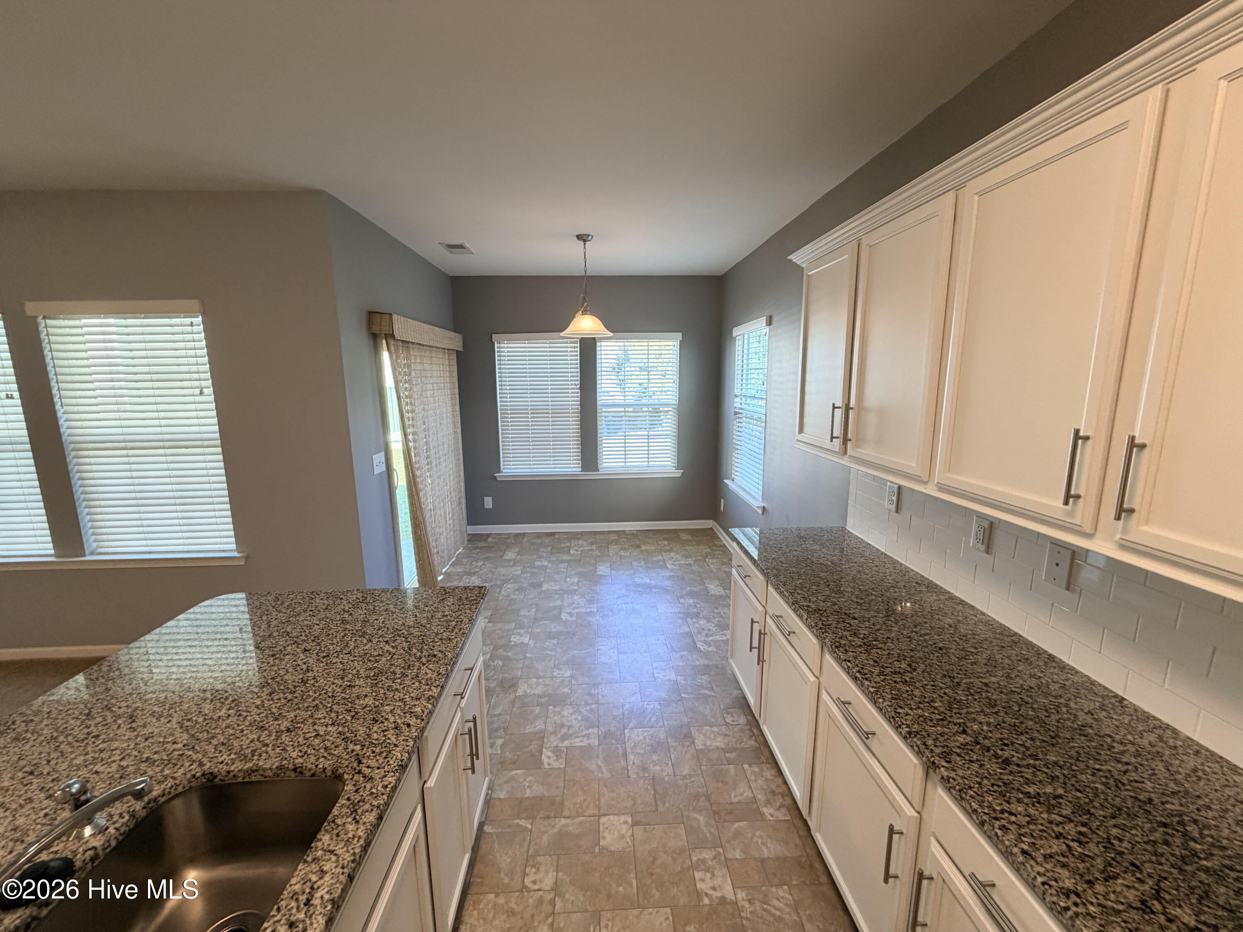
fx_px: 503
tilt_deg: -12.6
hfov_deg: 102.1
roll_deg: -0.8
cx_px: 622
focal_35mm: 14
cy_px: 466
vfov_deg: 85.7
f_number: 2.2
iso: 160
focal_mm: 2.22
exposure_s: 1/60
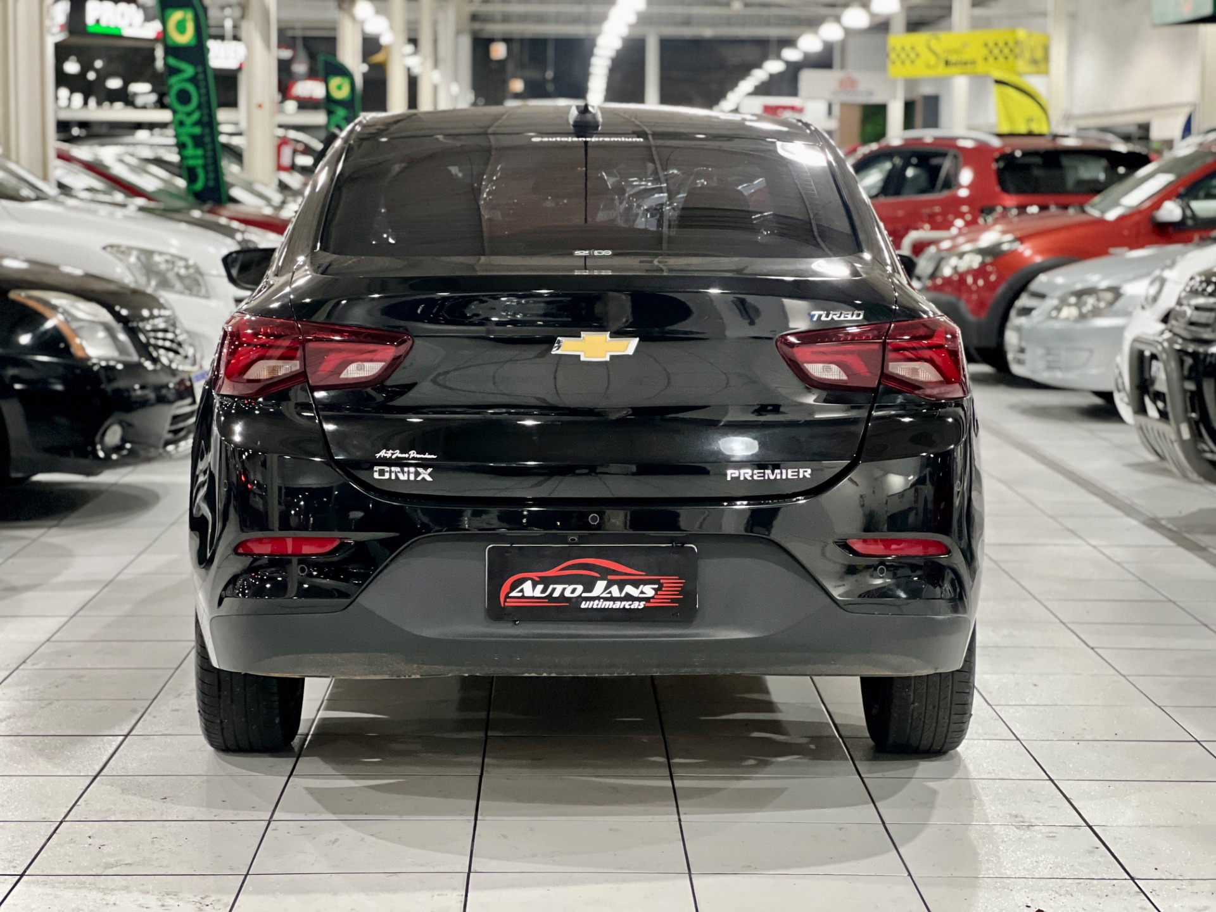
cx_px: 608
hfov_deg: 25.3
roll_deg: -0.3
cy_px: 456
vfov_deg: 19.1
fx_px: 2705
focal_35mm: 77
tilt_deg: -5.9
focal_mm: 9
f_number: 2.8
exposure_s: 1/24
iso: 400
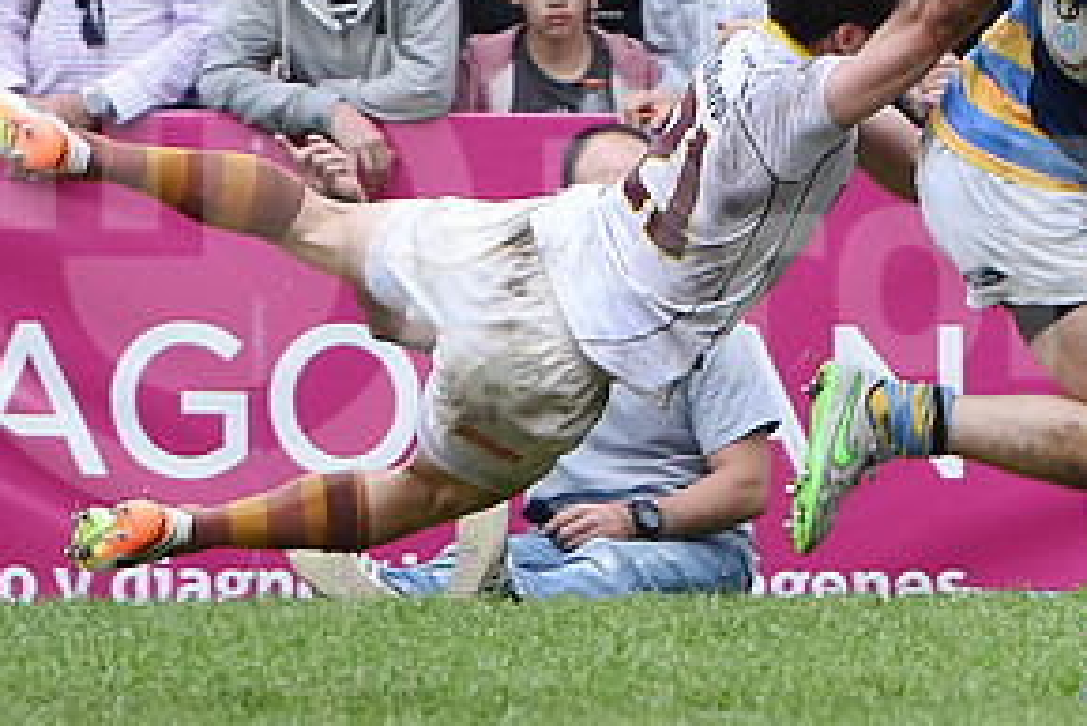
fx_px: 17763
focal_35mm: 588
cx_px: 846
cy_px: 250
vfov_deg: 2.3
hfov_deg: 3.5
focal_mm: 195
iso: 1000
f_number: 2.8
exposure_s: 1/1000
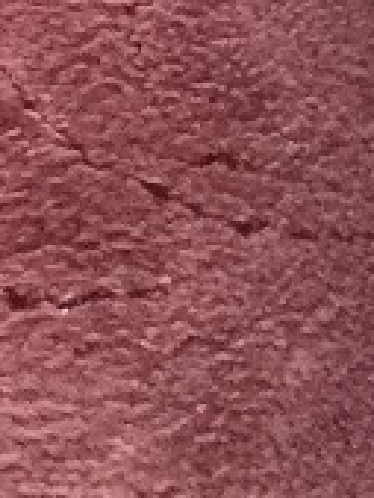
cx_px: -598
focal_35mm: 206
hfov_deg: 6.8
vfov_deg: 8.0
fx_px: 2964
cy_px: -1061
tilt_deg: -58.6
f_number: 2.2
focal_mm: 4.15
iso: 125
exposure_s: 1/8
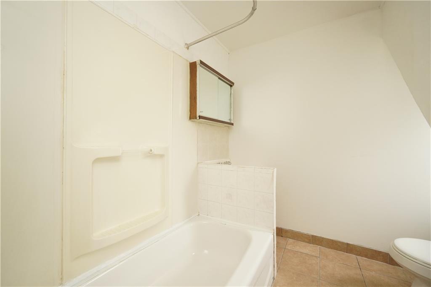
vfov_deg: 77.3
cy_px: 144
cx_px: 216
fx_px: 180
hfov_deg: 100.4
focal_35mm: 15
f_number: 4.5
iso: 1250
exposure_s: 1/125
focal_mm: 10
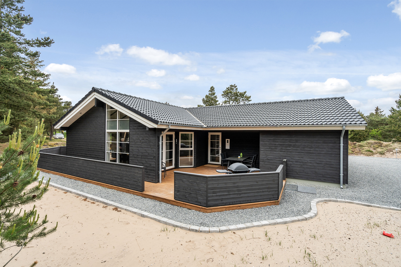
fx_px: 178
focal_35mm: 16
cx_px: 200
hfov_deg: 96.7
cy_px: 134
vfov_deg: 73.7
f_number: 8
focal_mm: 16
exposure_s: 1/800
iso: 640
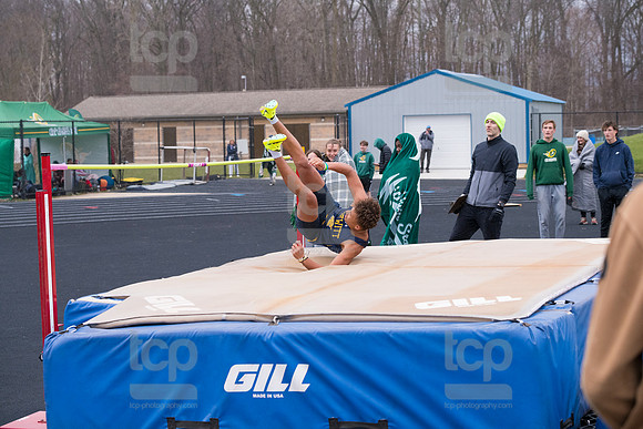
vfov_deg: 18.2
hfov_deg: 27.0
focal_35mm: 75
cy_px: 214
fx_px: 1340
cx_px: 322
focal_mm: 75
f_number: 5
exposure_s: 1/2000
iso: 2000
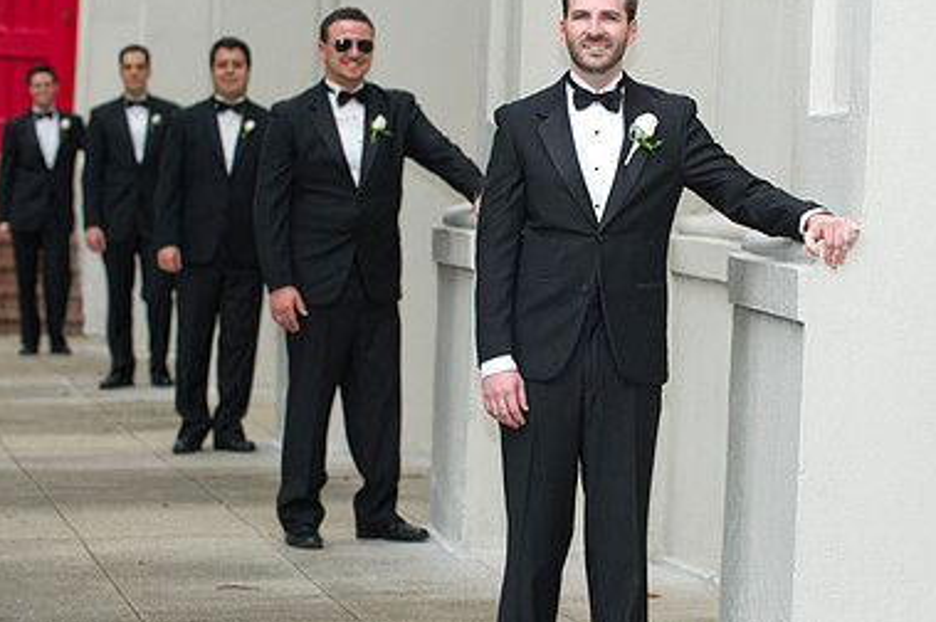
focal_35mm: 156
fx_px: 4052
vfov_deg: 8.8
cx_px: 612
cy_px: 286
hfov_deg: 13.2
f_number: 3.5
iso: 400
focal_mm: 102
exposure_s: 1/125
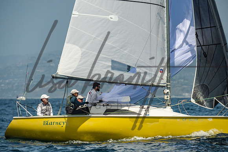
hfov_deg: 8.8
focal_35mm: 233
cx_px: 103
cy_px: 84
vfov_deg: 5.9
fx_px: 1475
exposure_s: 1/2500
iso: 320
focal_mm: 190
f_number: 6.3
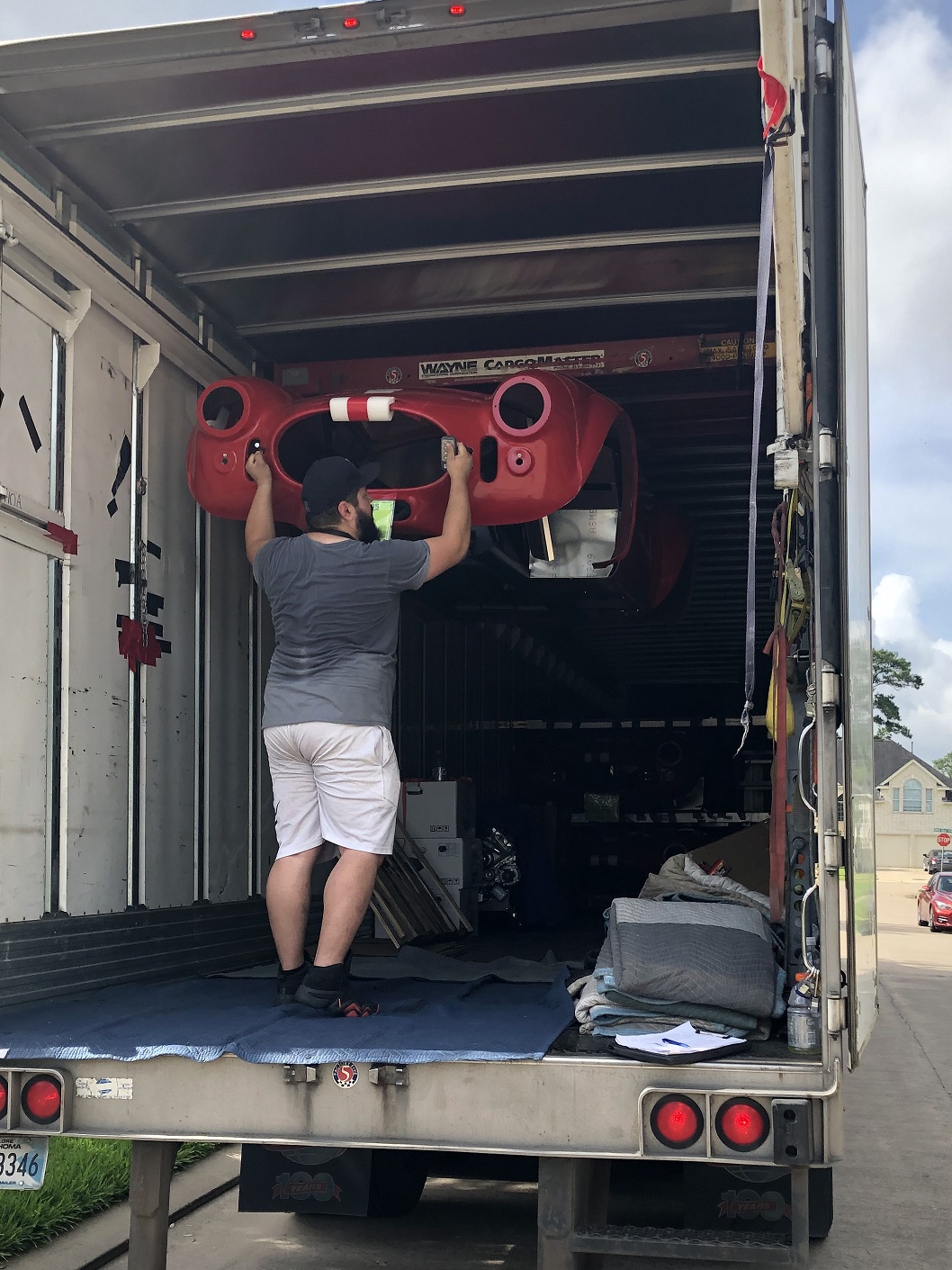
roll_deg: -1.3
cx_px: 504
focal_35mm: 40
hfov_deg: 35.9
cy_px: 780
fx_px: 1467
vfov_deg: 46.5
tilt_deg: +2.3
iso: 20
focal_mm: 3.99
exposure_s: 1/787
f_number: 1.8
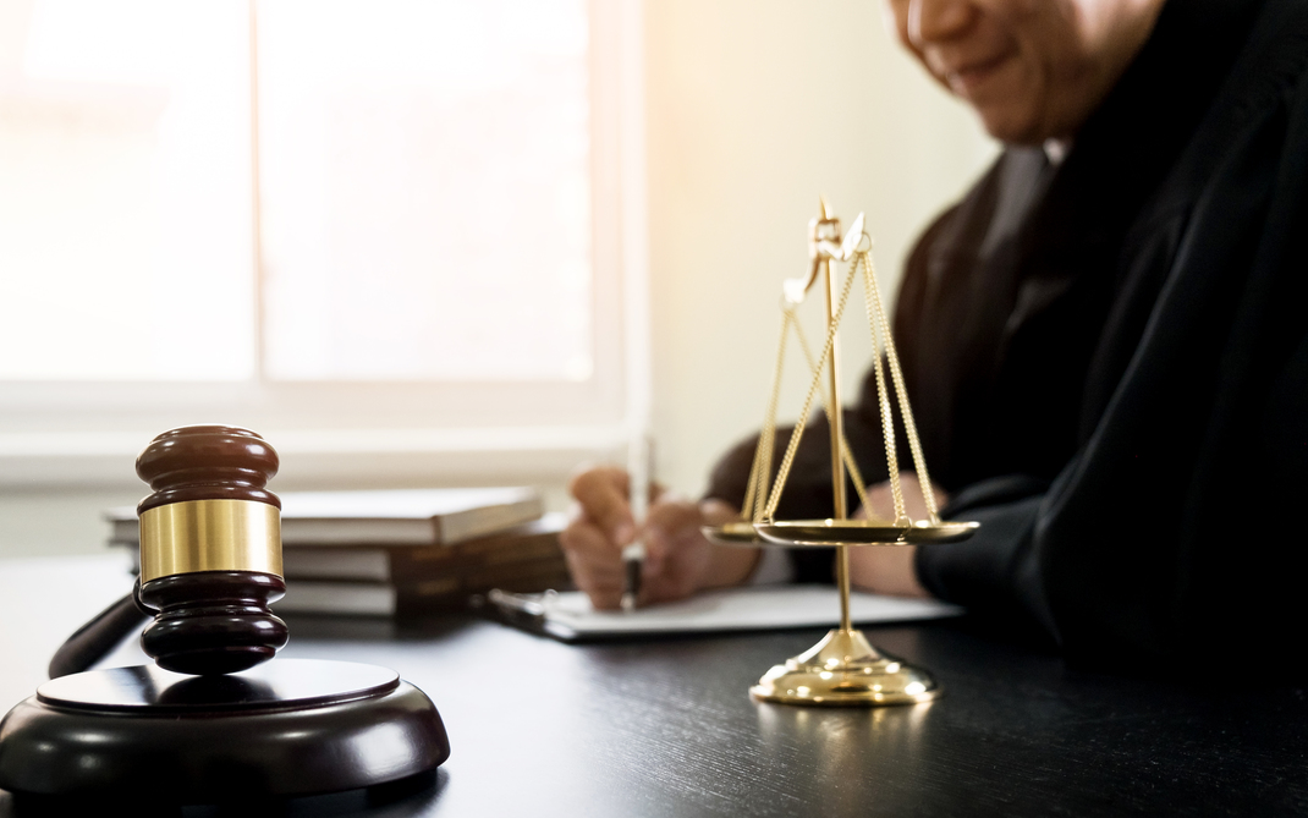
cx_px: 611
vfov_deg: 27.4
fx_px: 1676
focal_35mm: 47
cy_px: 476
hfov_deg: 42.6
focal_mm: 27.7
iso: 500
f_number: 3.2
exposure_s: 1/80
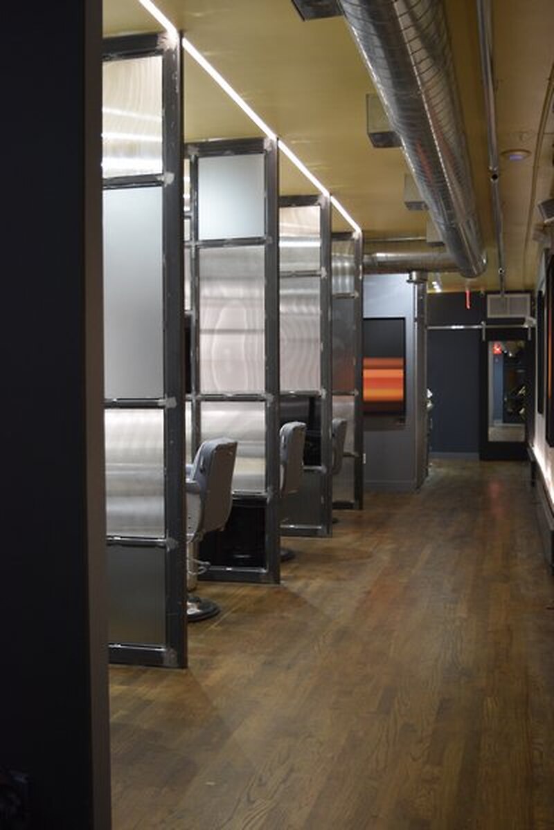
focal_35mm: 40
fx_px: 935
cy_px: 415
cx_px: 277
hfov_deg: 33.0
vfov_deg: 47.9
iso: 1400
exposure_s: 1/60
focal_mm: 27
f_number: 4
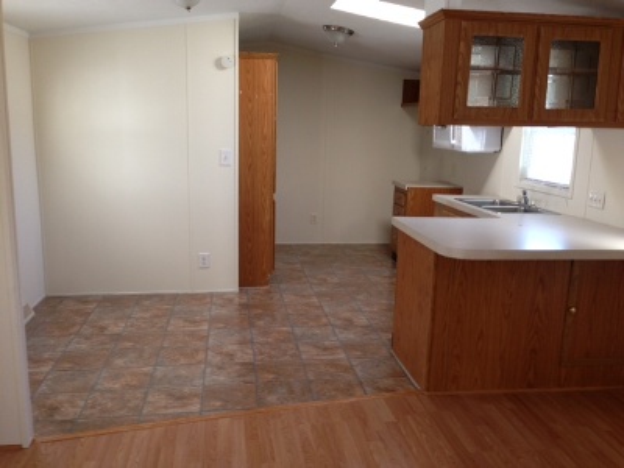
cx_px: 312
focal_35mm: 33
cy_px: 234
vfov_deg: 42.9
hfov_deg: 55.4
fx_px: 595
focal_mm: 4.13
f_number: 2.4
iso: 50
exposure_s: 1/24
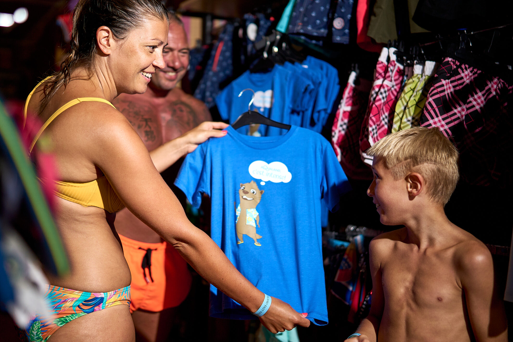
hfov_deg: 46.2
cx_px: 217
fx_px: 599
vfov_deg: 31.9
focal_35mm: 42
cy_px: 170
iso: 160
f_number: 1.4
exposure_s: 1/2500
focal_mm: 35
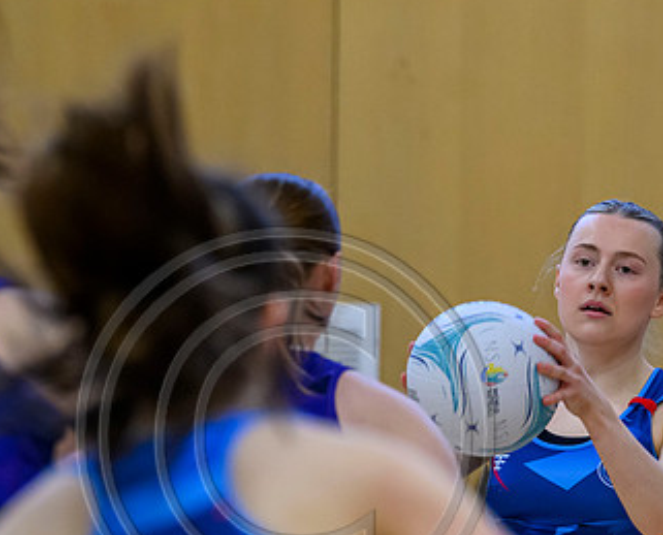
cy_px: 325
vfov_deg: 3.2
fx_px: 9726
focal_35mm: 494
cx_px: 565
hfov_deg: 3.9
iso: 4000
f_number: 3.5
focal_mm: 200
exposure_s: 1/1000
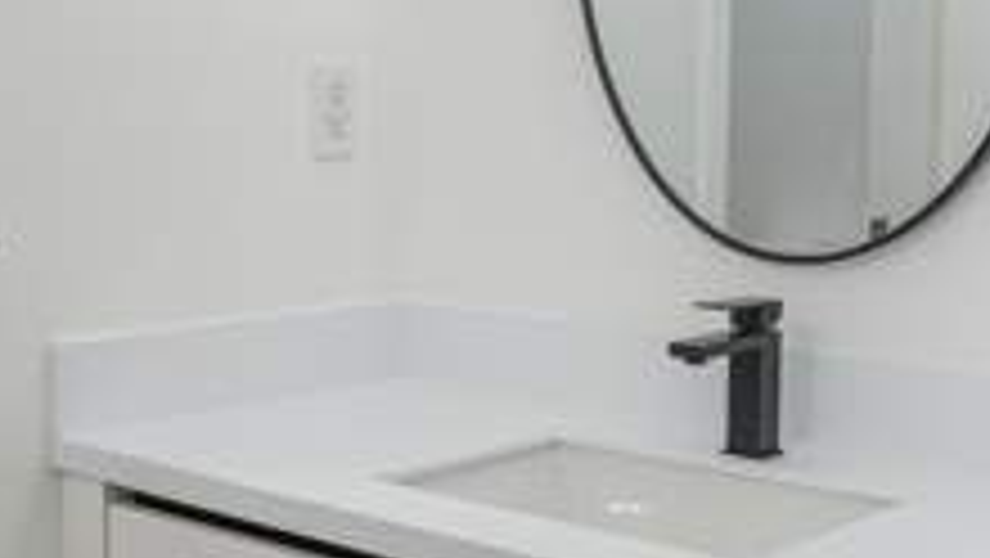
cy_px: 232
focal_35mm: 64
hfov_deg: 32.8
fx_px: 1681
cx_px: 495
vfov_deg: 18.8
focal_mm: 28
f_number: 5
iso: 200
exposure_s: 1/40
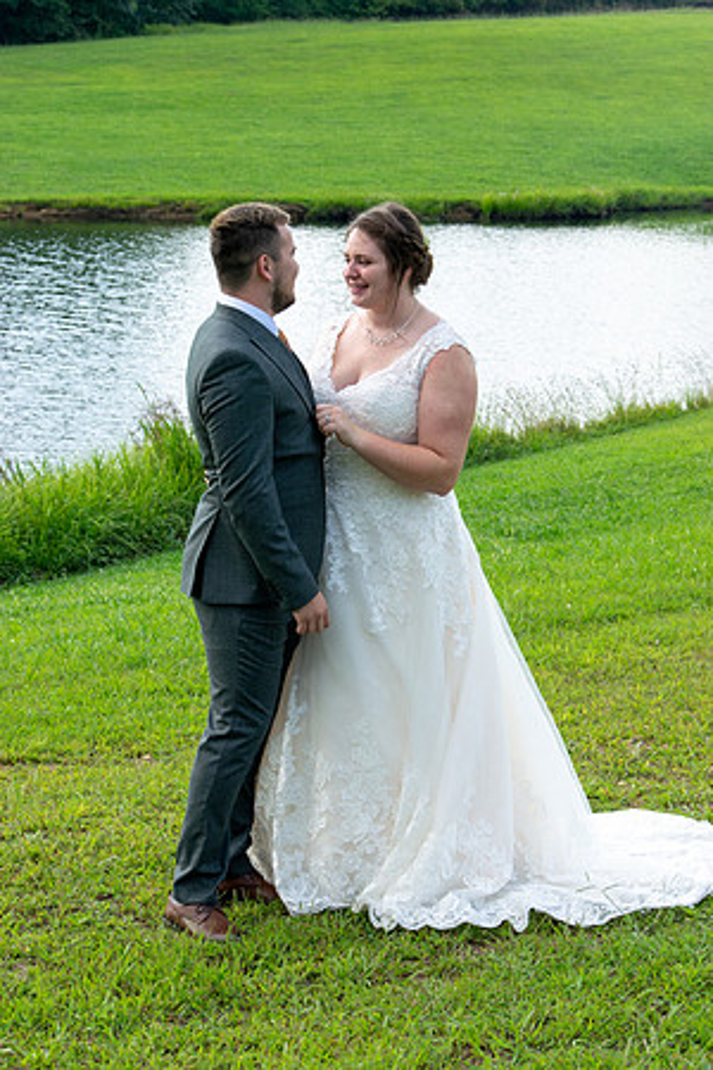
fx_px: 2451
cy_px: 535
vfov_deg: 24.6
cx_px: 356
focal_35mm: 82
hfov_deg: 16.6
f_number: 8
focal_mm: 55
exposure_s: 1/250
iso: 220
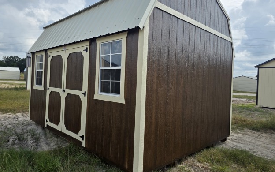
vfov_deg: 49.2
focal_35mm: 25
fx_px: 187
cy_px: 76
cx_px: 137
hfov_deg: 72.5
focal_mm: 6.3
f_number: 1.7
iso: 80
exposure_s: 1/7061
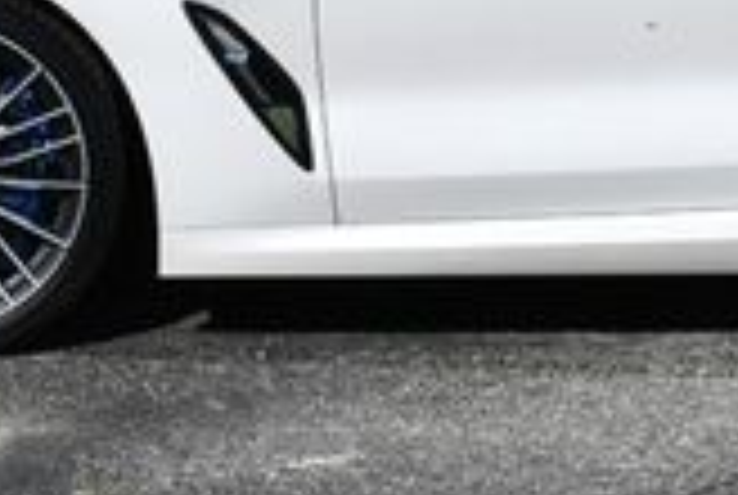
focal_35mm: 226
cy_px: -382
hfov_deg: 9.0
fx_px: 4641
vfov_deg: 6.0
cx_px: 724
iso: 100
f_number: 9
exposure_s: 1/320
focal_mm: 29
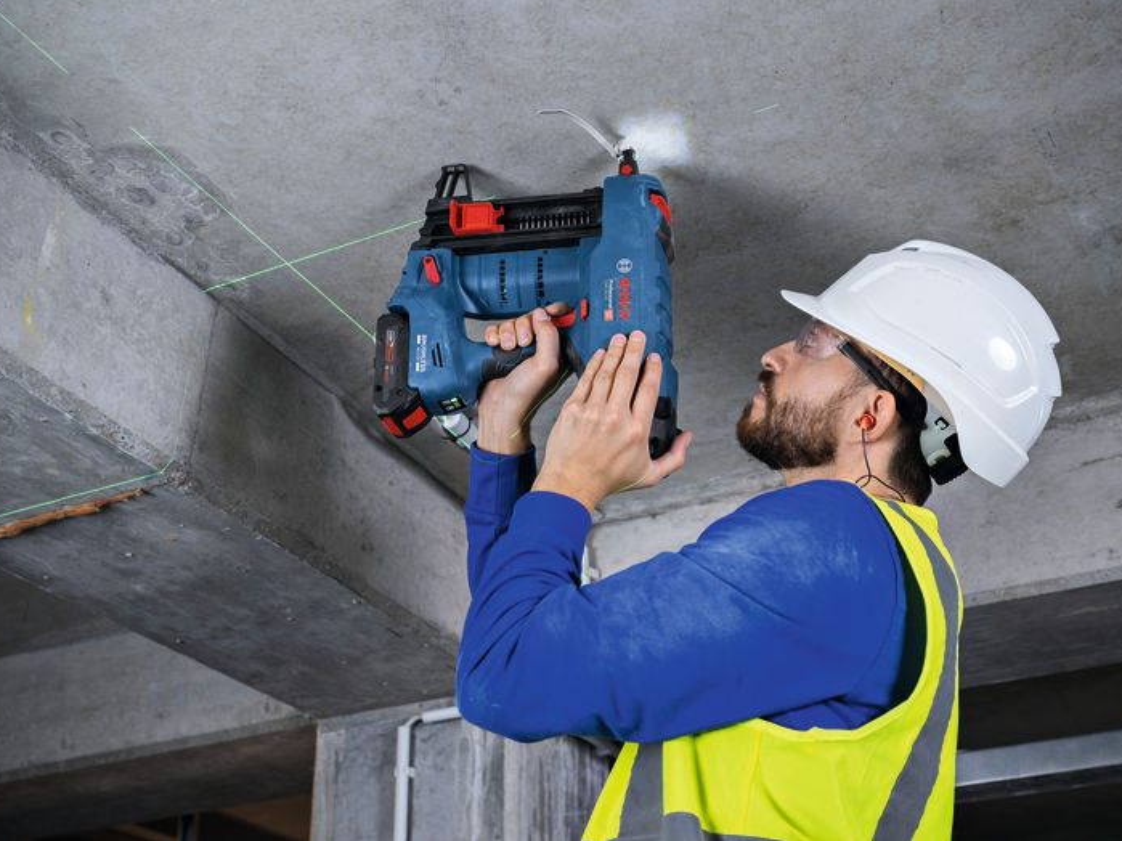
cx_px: 620
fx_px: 1426
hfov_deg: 42.9
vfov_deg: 32.9
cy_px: 415
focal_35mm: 44
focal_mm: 40
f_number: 5
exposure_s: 1/125
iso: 800
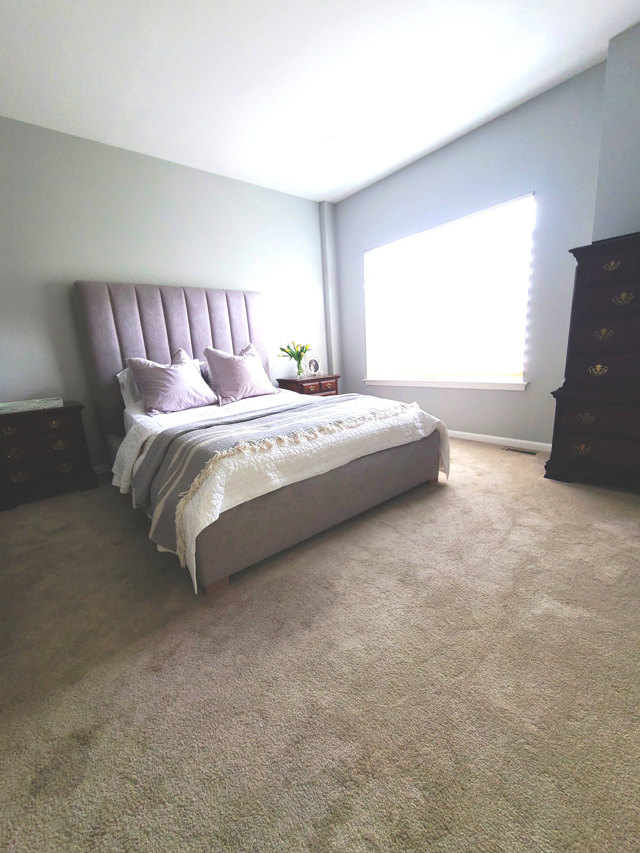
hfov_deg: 89.9
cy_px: 426
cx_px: 320
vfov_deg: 106.2
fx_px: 320
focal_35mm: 13
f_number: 2.2
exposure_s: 1/60
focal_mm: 2.2
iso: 64
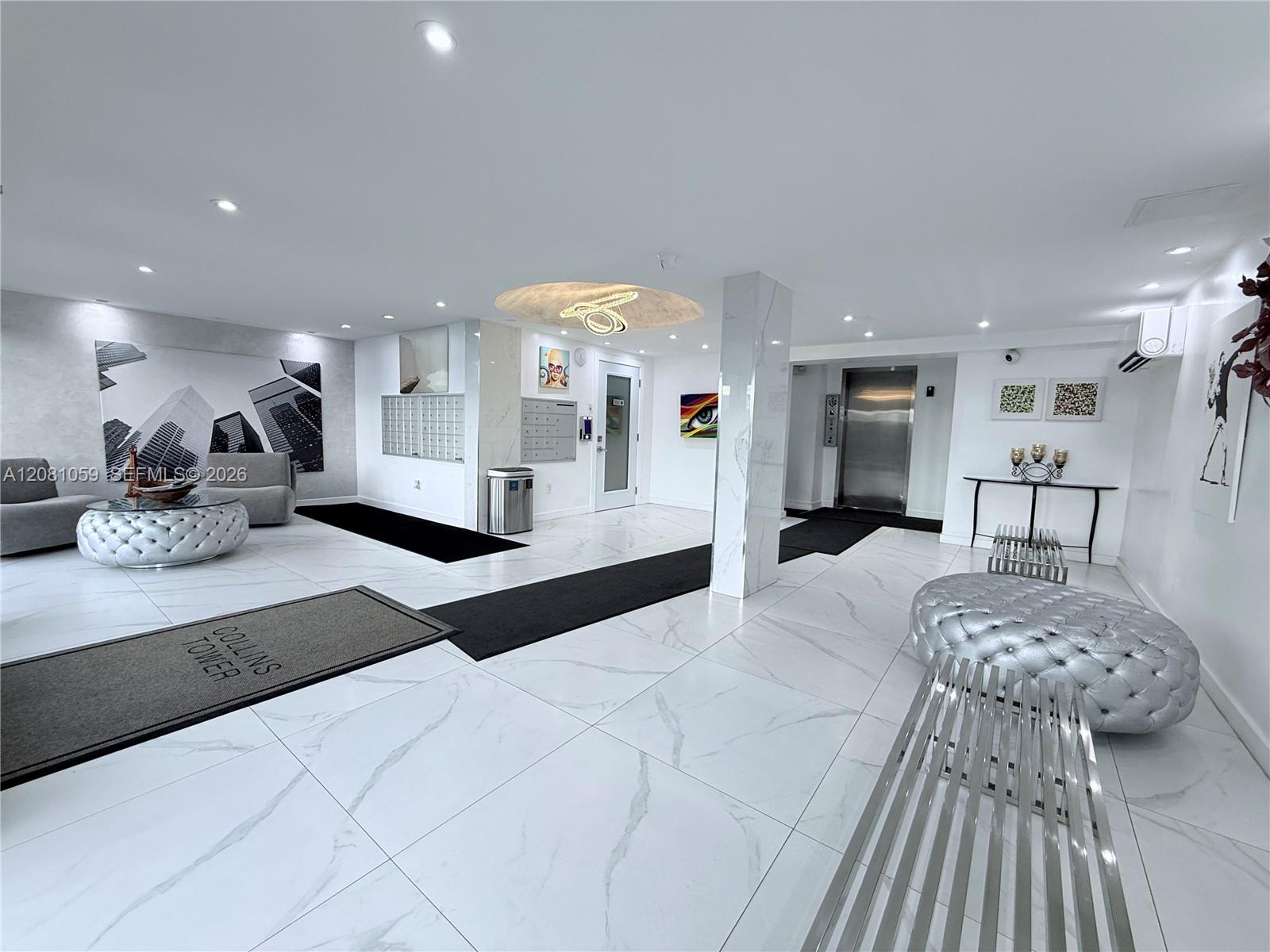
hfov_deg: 102.1
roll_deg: -2.0
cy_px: 476
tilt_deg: -4.6
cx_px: 635
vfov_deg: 85.7
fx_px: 514
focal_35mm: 14
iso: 80
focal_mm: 2.22
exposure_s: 1/120
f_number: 2.2
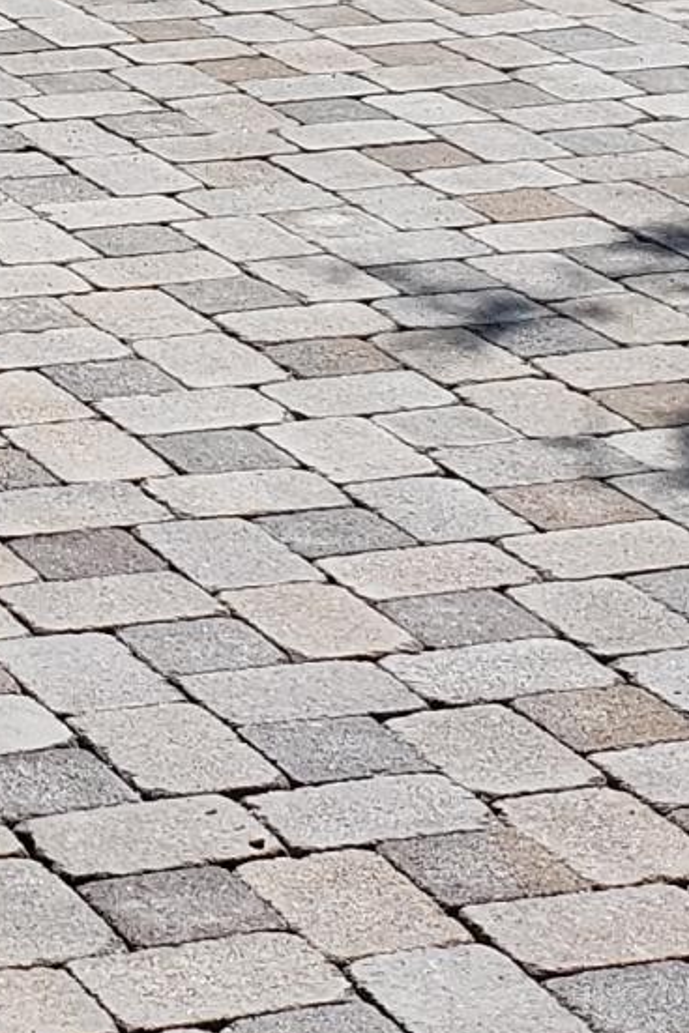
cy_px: -7
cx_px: -330
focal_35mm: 147
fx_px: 4220
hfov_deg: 9.1
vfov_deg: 13.8
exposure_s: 1/1874
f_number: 2.4
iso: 50
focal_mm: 4.3
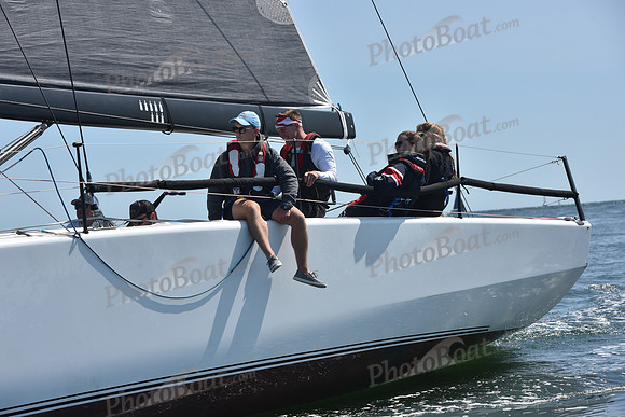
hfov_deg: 15.8
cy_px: 208
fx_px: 2257
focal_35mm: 130
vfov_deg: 10.6
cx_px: 312
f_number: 9
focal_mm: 130
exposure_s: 1/1000
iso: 250
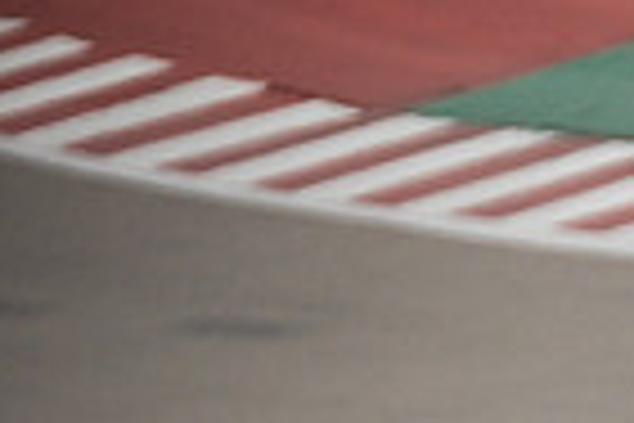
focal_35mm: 2473
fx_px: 43549
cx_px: 1138
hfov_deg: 0.8
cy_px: 646
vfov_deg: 0.6
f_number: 5.6
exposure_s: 1/3200
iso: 640
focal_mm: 400
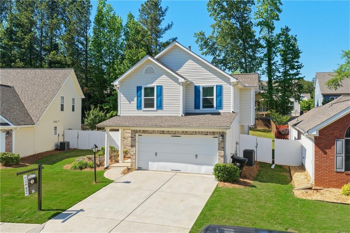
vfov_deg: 46.4
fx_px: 272
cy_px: 116
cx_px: 175
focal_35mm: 28
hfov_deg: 65.5
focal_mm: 14.4
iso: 100
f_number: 3.2
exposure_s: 1/500
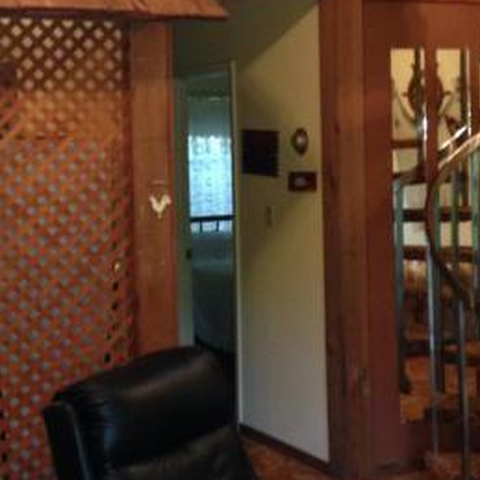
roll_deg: +1.0
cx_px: 193
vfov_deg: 23.9
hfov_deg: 24.0
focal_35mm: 72
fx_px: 1130
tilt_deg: -0.2
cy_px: 161
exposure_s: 1/20
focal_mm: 4.12
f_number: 2.4
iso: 200
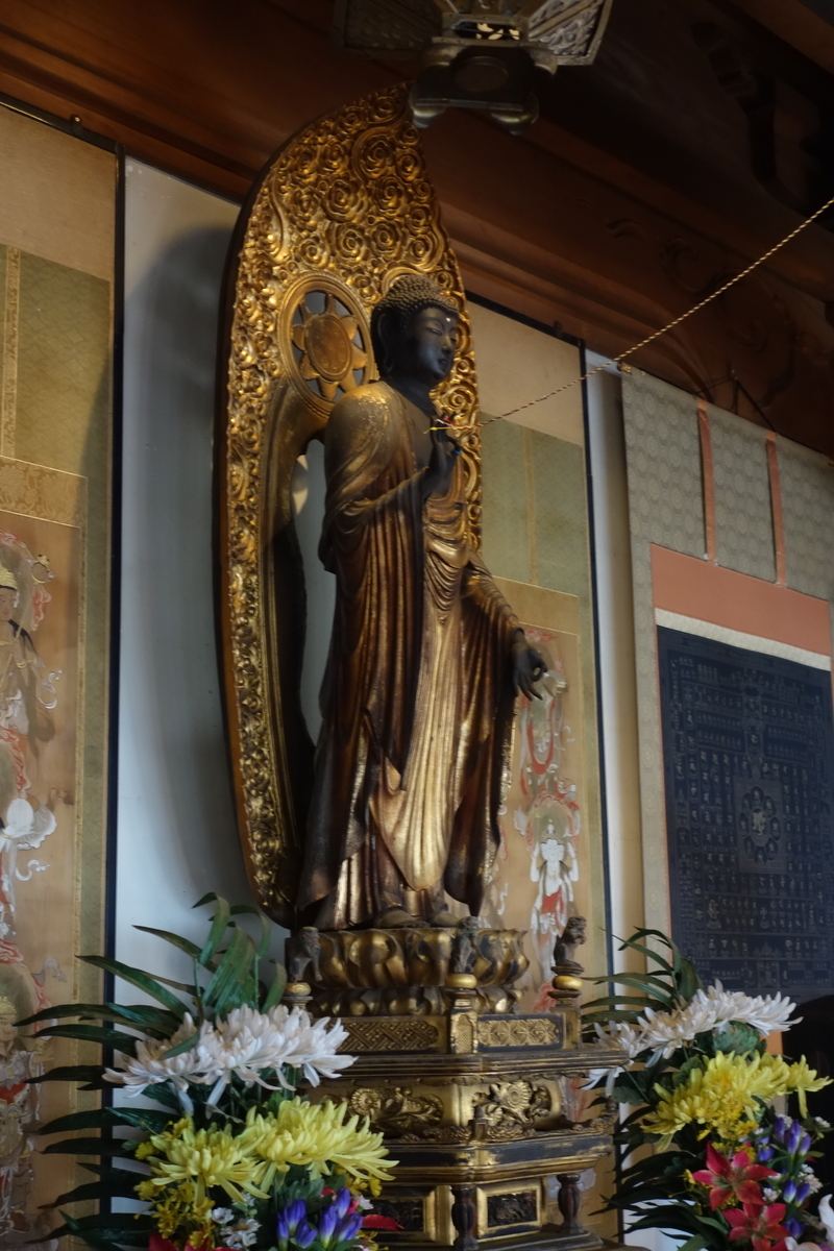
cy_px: 626
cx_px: 417
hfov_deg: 25.1
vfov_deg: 36.9
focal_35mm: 54
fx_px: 1876
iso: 800
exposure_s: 1/20
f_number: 3.5
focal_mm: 20.19
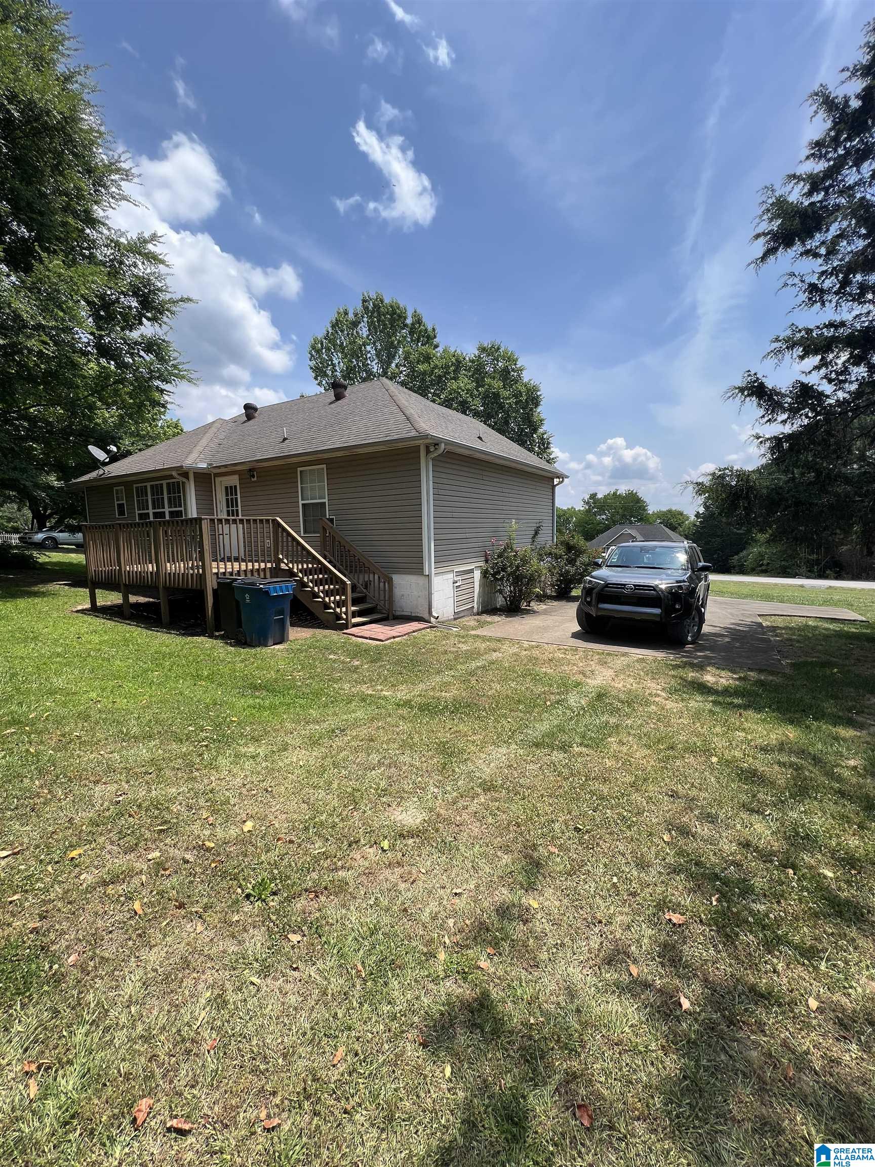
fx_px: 438
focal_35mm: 13
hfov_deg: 89.9
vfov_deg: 106.2
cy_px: 584
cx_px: 438
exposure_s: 1/943
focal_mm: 1.57
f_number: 1.8
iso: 32
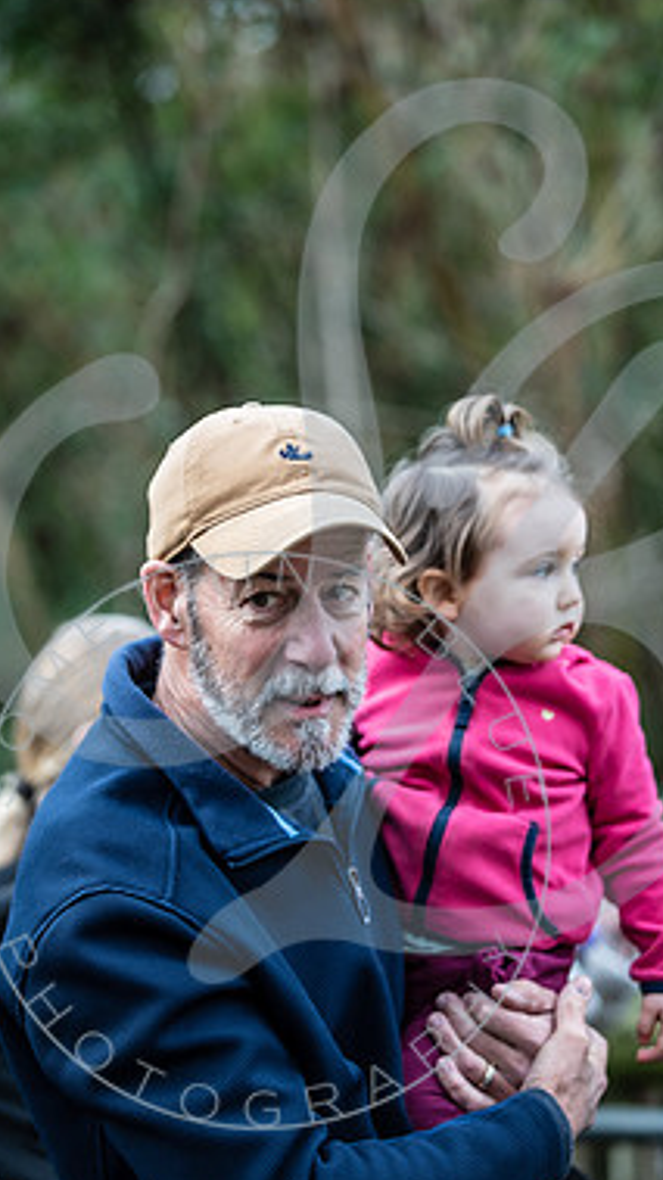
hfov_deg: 9.5
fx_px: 3972
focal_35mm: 127
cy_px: 604
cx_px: 402
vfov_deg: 16.9
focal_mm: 102
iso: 200
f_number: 2.8
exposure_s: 1/250
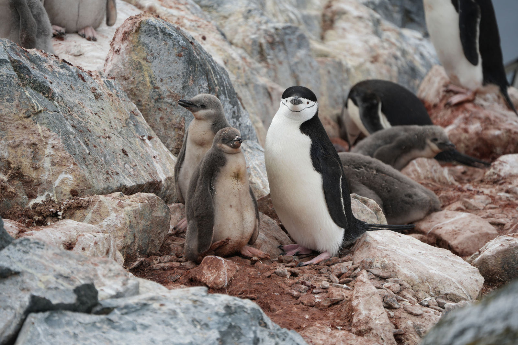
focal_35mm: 400
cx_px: 259
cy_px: 172
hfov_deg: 5.2
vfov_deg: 3.4
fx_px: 5754
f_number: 6.3
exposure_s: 1/500
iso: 160
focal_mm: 400
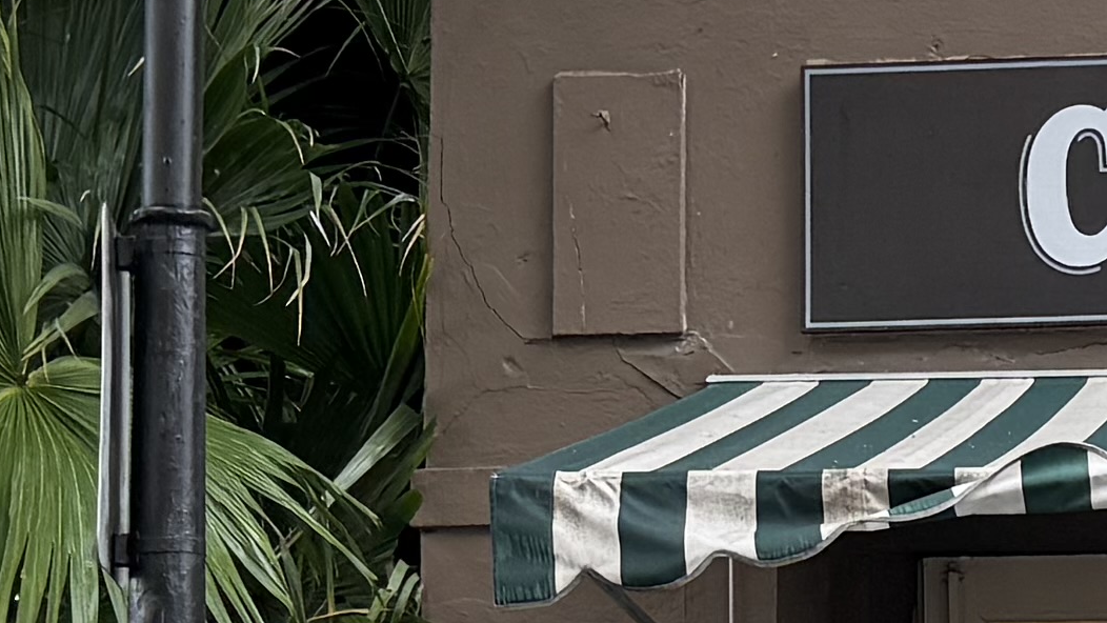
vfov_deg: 8.5
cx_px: 1159
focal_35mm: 142
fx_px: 4169
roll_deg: +0.3
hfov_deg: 14.8
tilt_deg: +5.0
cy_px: 757
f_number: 1.78
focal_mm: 6.76
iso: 250
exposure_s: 1/120
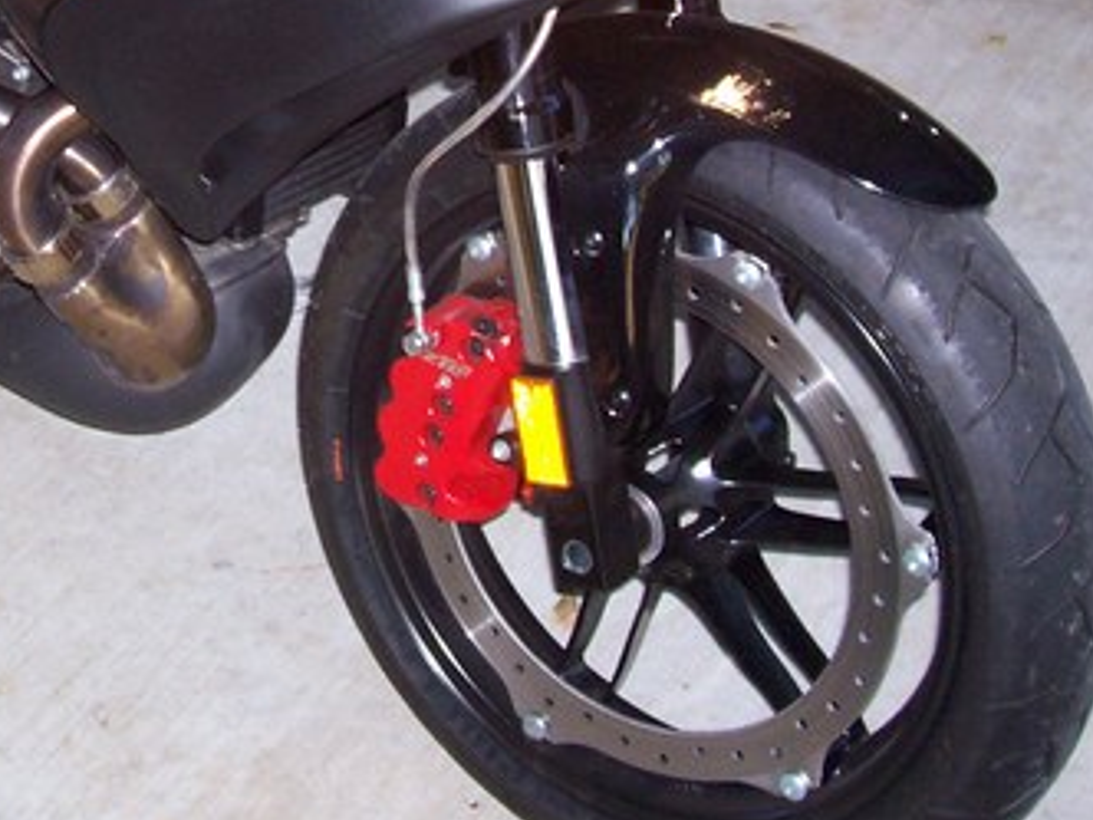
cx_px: 165
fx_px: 2589
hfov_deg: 23.4
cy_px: -3
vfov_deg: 17.6
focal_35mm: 82
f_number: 2.7
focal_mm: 5.6
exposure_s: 1/112
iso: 140
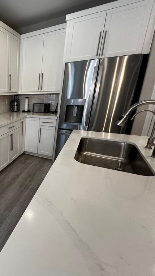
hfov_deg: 45.1
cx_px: -13
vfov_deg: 89.6
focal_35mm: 19
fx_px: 139
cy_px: 137
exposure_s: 1/120
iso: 160
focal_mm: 1.57
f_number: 1.8
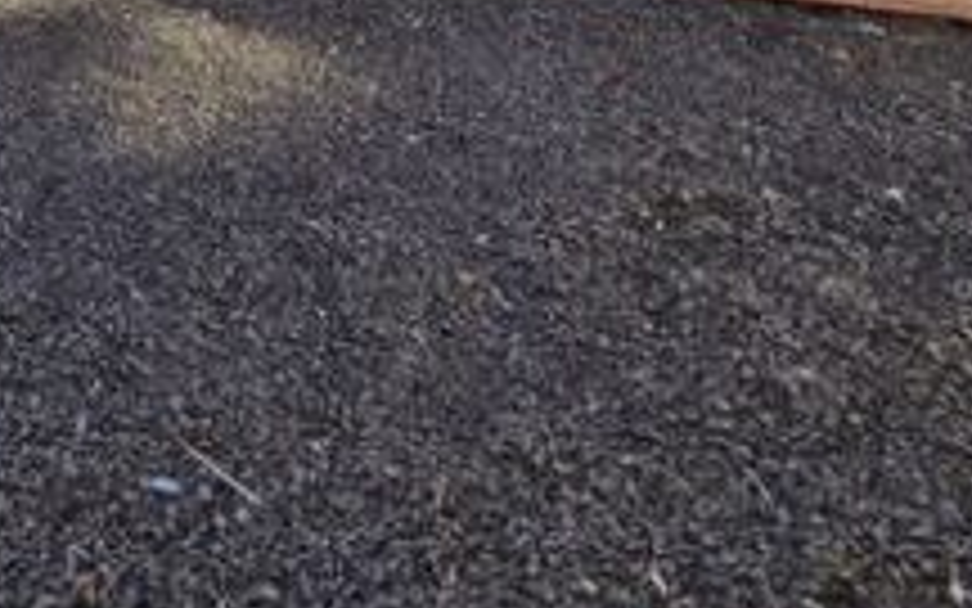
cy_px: -315
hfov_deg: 36.9
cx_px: 4
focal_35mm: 49
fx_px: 1298
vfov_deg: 21.8
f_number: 2.2
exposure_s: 1/758
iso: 50
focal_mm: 2.2
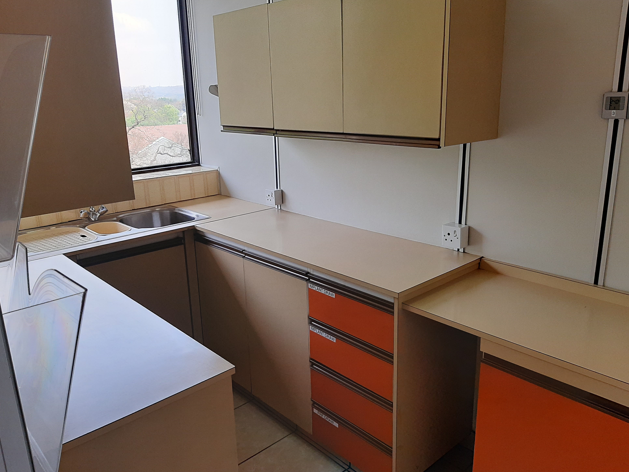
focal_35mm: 28
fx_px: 509
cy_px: 230
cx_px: 310
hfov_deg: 63.4
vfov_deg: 49.7
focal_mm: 3.93
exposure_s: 1/291
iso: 40
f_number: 1.7
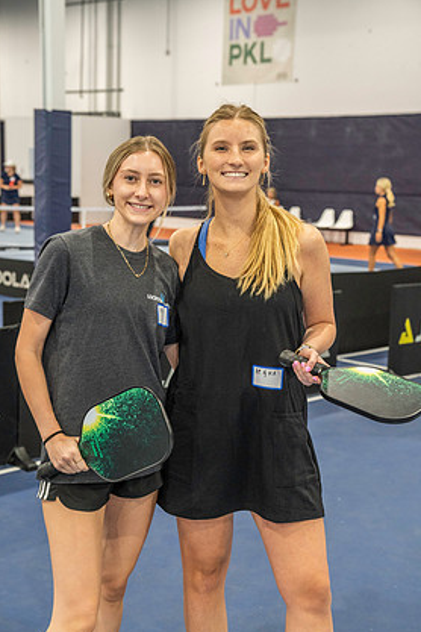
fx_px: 965
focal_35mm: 55
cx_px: 200
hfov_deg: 24.6
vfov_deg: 36.2
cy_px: 339
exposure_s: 1/200
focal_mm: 51
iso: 4000
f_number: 4.5
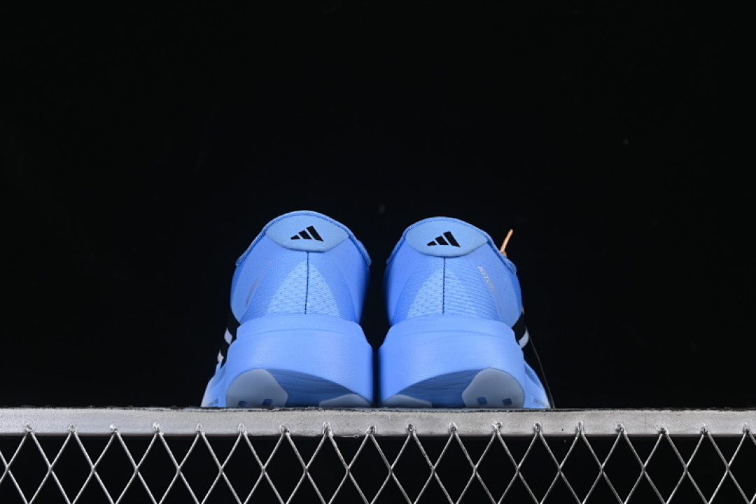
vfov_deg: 18.2
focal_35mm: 75
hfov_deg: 27.0
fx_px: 1575
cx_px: 378
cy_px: 252
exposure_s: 1/80
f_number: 8
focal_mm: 50
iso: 160
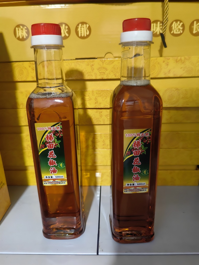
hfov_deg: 51.3
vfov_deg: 65.3
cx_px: 100
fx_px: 207
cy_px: 132
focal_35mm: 27
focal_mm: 5.75
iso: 500
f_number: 1.4
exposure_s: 1/167
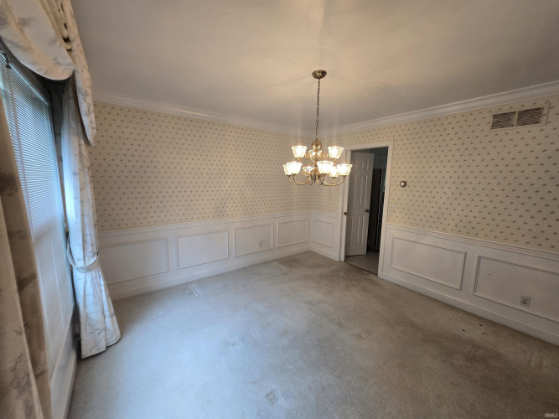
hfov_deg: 106.2
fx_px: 210
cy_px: 210
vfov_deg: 89.9
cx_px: 280
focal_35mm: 13
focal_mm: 1.7
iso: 64
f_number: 2.2
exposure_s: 1/60
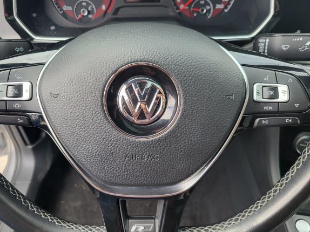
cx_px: 144
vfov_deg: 48.1
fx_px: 260
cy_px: 127
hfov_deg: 61.6
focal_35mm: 29
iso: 40
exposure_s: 1/169
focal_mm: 5.4
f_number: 1.8
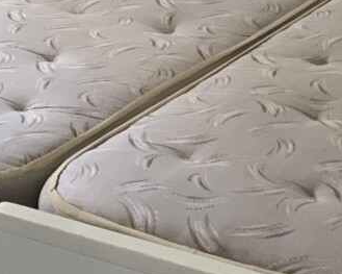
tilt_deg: -13.8
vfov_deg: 13.0
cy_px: -158
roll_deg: +2.3
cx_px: 426
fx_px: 1123
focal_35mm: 111
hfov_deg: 16.5
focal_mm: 4.25
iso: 400
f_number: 1.8
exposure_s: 1/35
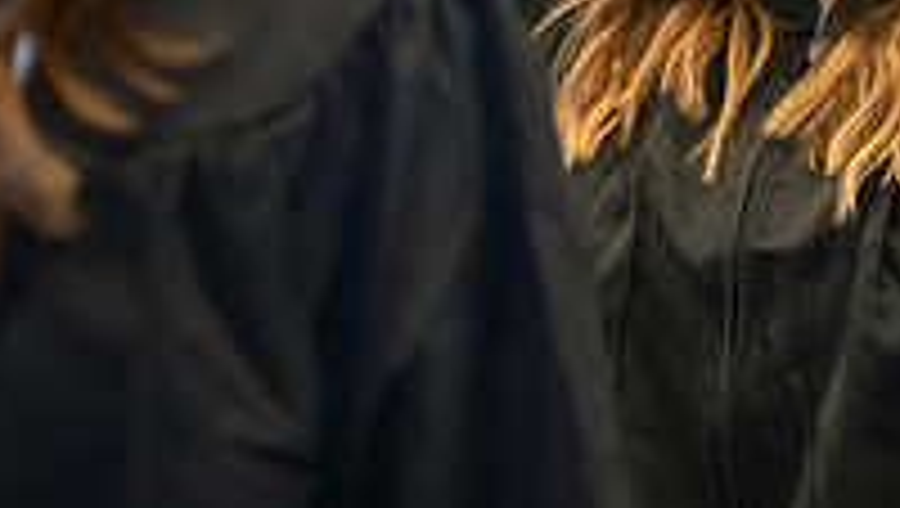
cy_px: -142
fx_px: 6665
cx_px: 855
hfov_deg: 7.7
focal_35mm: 279
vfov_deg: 4.4
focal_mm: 92
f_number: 3.5
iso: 1600
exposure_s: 1/200
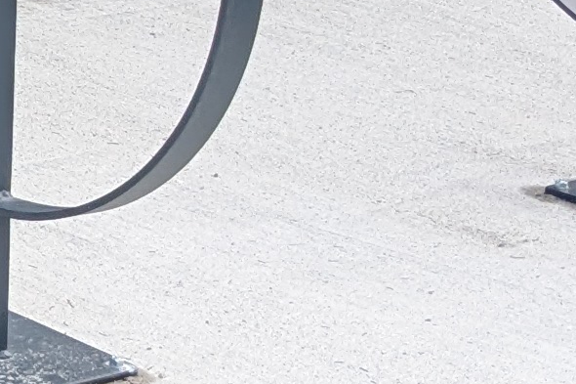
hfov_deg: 10.0
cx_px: -547
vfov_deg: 6.9
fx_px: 3071
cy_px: -392
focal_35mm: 192
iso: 68
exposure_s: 1/935
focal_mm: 4.38
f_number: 1.73
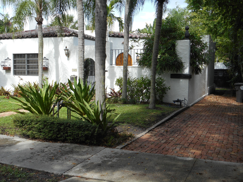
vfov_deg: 32.9
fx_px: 309
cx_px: 122
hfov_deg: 42.9
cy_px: 91
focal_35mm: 44
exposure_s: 1/200
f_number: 4.7
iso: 80
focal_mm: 7.9
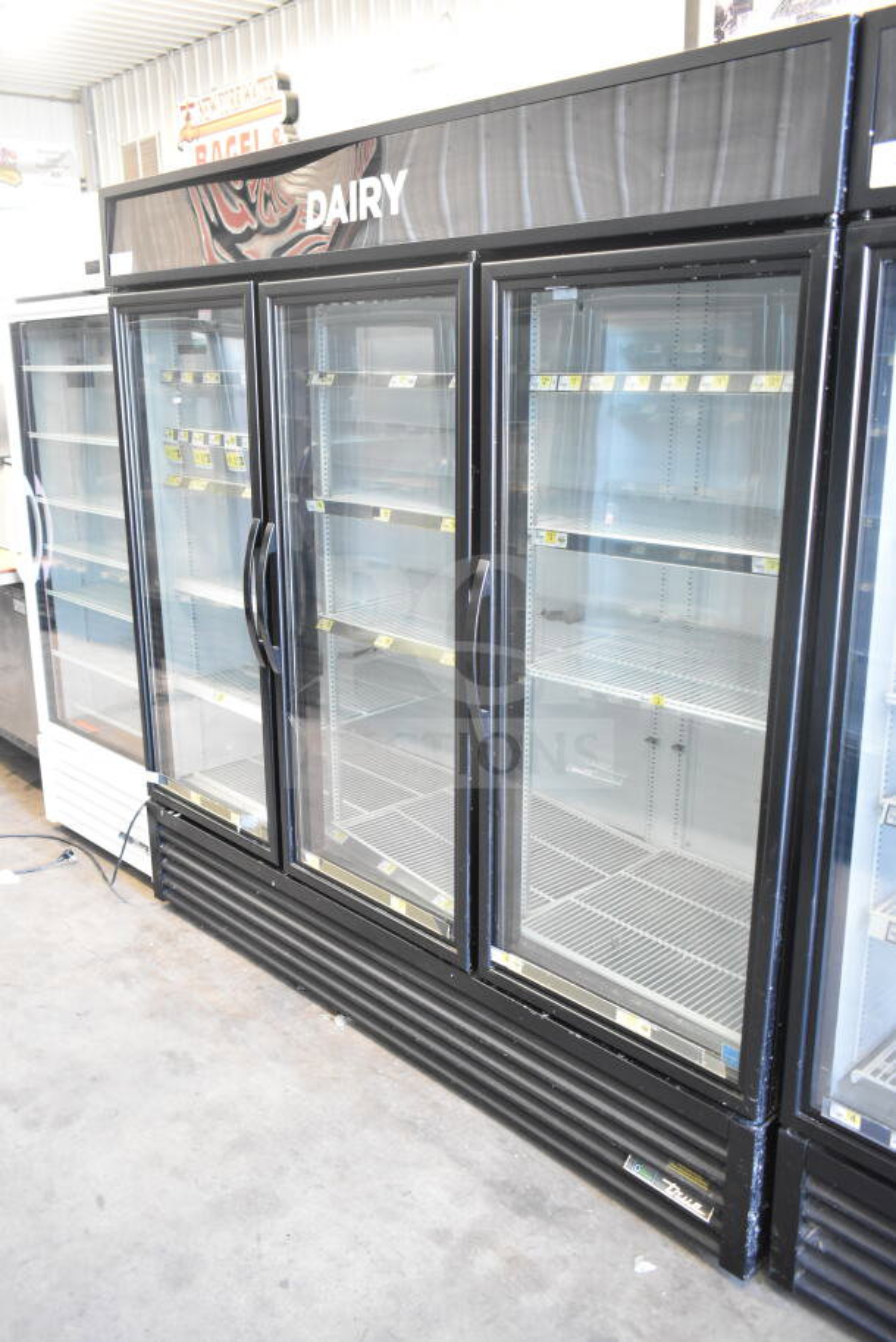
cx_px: 448
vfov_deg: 61.9
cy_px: 671
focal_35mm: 30
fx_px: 1119
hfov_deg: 43.6
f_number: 3.5
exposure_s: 1/30
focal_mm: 20
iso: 2200
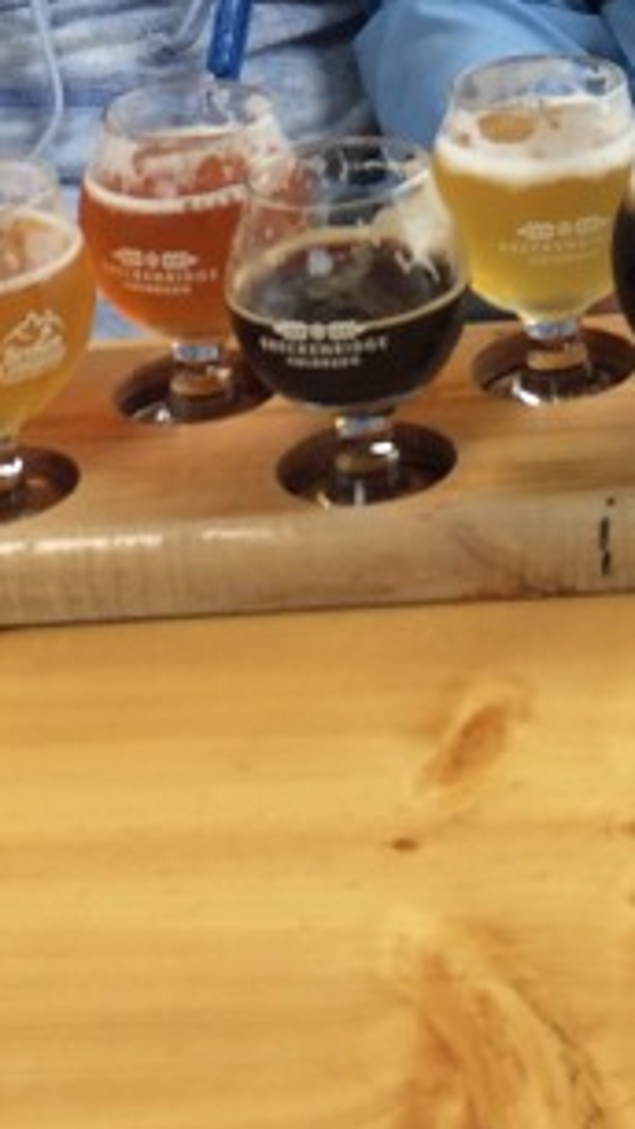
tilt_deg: -10.7
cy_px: -587
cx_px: 458
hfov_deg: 11.0
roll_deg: +4.5
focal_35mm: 110
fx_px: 3295
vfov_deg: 17.4
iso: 40
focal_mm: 4.15
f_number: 2.2
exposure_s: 1/60
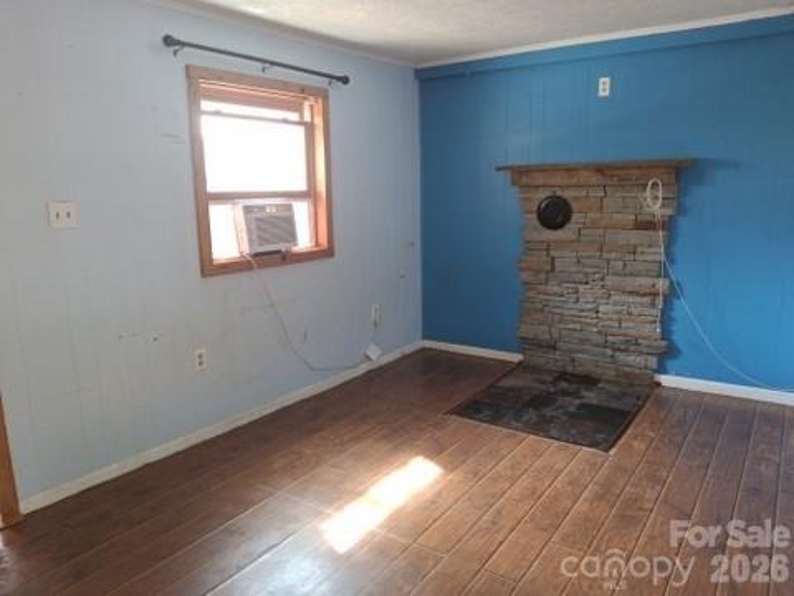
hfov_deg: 69.4
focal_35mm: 25
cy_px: 298
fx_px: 573
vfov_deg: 54.9
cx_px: 397
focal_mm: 4.69
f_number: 1.8
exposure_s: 1/50
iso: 25
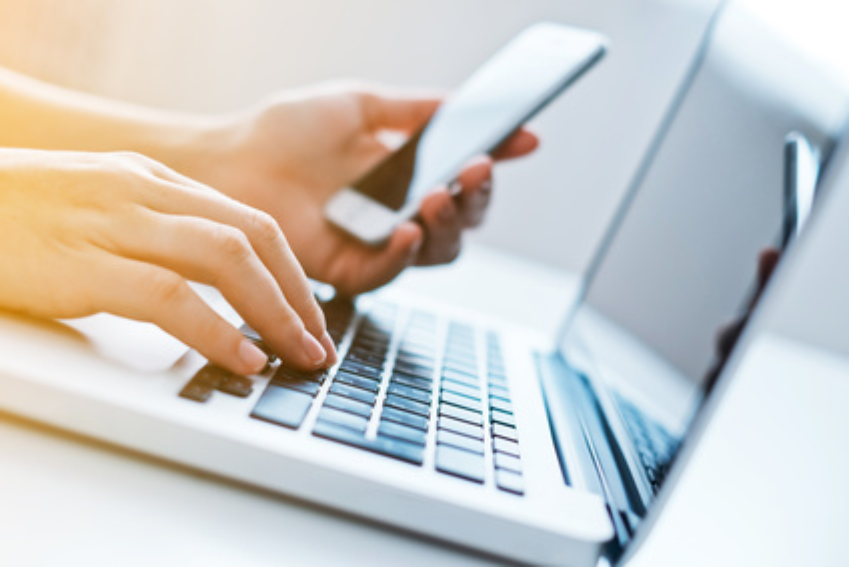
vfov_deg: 25.5
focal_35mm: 53
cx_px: 424
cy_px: 284
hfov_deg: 37.5
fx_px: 1250
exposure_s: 1/500
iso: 200
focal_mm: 35
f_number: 2
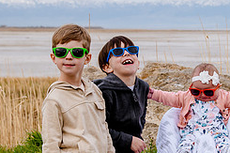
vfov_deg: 8.9
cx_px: 204
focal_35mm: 154
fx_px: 983
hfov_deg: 13.2
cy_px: 85
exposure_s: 1/250
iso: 200
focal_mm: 55
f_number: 5.6
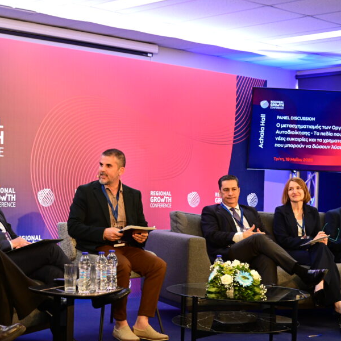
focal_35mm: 68
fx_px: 758
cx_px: 113
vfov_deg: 25.3
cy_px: 199
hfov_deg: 25.2
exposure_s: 1/320
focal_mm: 40
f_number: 4
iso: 2500
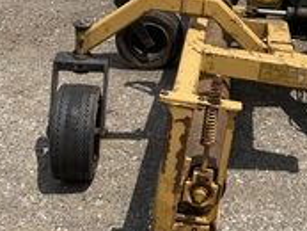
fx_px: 595
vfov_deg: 21.7
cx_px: 259
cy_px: 55
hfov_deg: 28.2
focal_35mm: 67
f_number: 1.8
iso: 25
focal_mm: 3
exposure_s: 1/2538
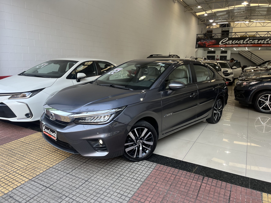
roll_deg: +1.6
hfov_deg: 67.3
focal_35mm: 26
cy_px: 102
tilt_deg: -10.9
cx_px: 136
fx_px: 204
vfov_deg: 53.1
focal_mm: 5.1
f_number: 1.6
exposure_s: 1/120
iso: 32
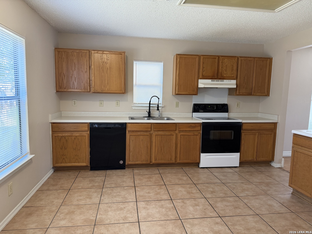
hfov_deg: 71.6
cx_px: 156
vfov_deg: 56.8
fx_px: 216
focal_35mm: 24
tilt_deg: -5.3
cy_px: 117
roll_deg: -0.4
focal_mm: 6.76
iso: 200
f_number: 1.78
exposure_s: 1/60
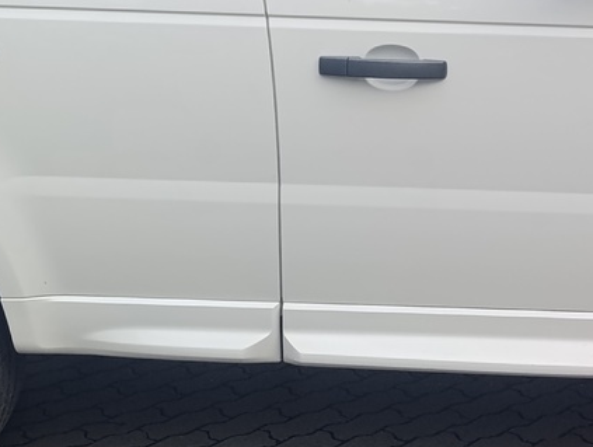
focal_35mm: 87
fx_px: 1493
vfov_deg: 16.9
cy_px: 116
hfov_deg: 22.3
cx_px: 442
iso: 50
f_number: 1.6
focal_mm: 6.14
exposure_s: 1/100
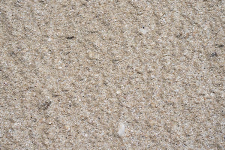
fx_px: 712
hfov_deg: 17.9
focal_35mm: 114
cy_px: 75
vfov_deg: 12.0
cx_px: 112
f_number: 8
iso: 250
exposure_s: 1/2500
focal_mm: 114
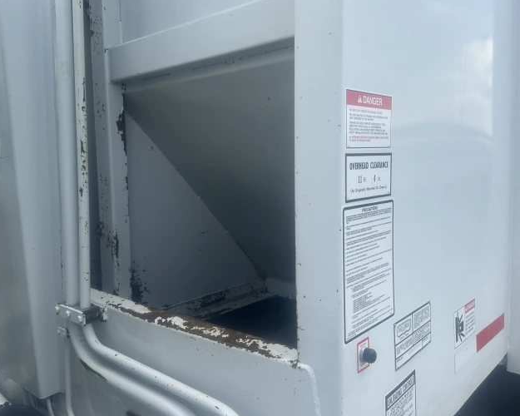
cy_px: 193
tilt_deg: -5.7
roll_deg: -0.5
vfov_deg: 48.5
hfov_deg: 58.7
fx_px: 462
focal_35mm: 30
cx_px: 235
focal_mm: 6.86
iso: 80
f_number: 1.78
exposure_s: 1/2410
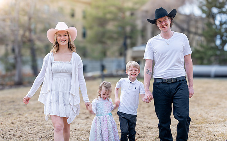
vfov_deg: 22.4
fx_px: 355
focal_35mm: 58
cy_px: 85
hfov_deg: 35.4
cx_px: 128
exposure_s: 1/500
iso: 100
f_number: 4
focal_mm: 50
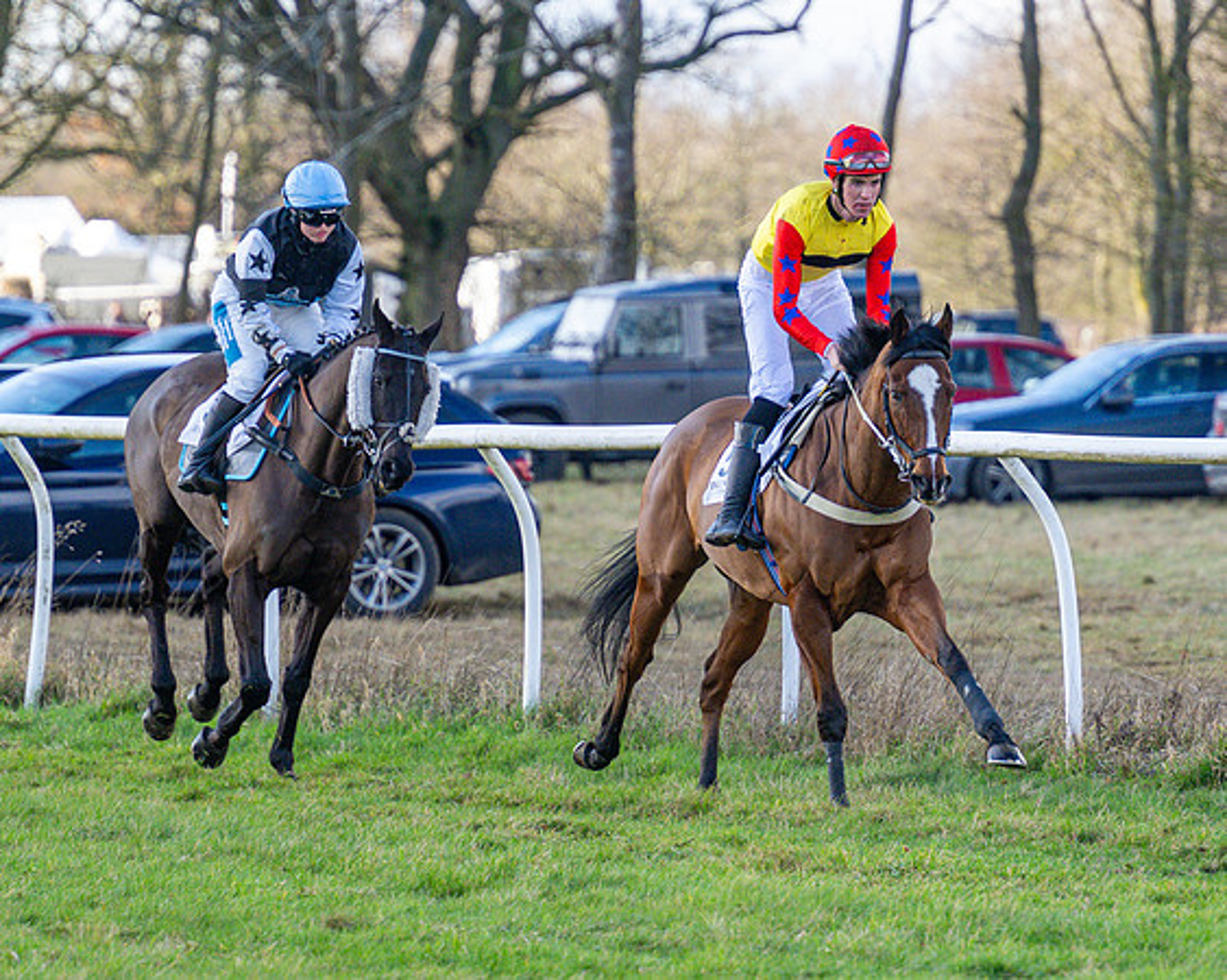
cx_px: 987
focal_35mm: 509
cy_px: 536
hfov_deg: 3.8
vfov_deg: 3.0
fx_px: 18488
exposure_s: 1/1250
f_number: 4
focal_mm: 210
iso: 800
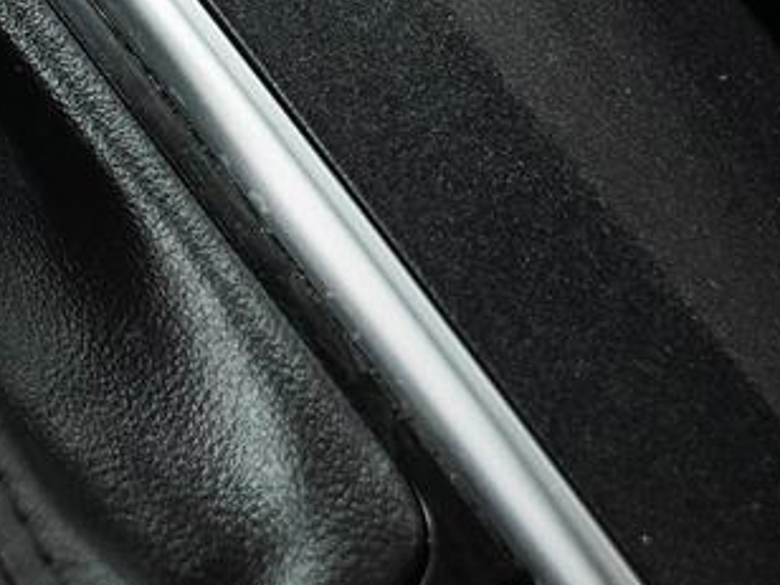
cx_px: -400
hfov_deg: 13.3
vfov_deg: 10.1
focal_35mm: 140
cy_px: -410
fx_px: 3155
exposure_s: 1/40
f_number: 3.5
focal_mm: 31.1
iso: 1000
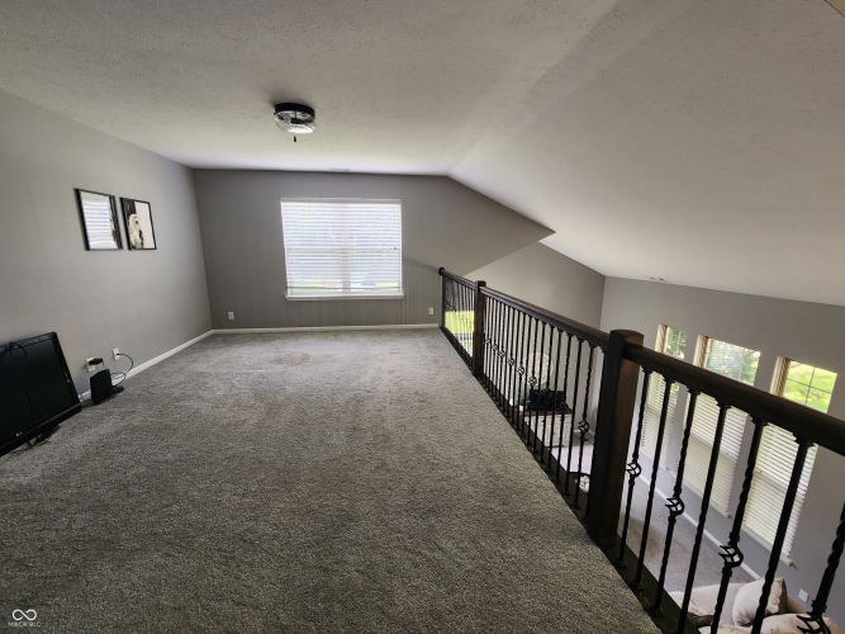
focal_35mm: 13
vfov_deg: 89.9
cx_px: 422
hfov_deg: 106.2
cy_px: 317
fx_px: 317
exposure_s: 1/60
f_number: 2.2
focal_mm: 2.2
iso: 200
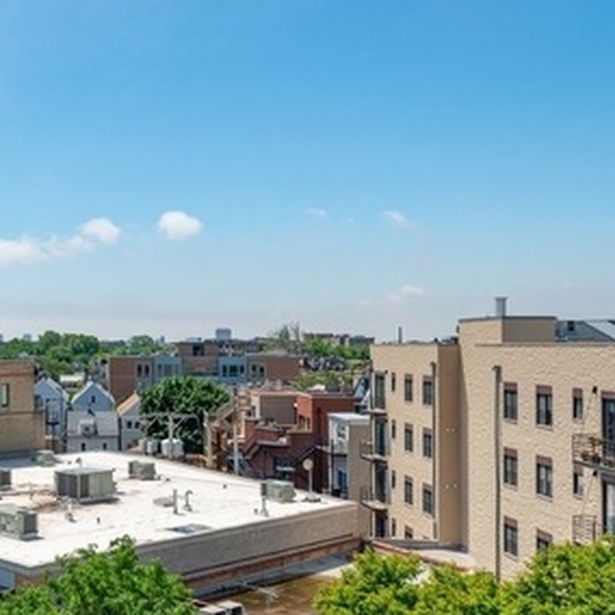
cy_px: 330
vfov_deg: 36.8
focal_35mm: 46
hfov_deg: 33.2
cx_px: -24
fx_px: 925
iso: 100
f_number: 8
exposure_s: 1/400
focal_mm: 24
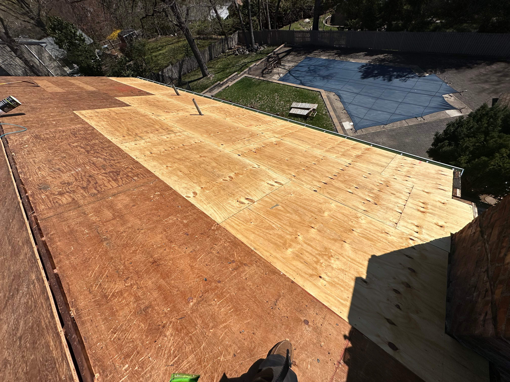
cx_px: 255
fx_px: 206
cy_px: 191
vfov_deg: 85.7
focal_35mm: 14
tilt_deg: -51.0
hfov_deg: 102.1
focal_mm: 2.22
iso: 50
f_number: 2.2
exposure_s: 1/5814
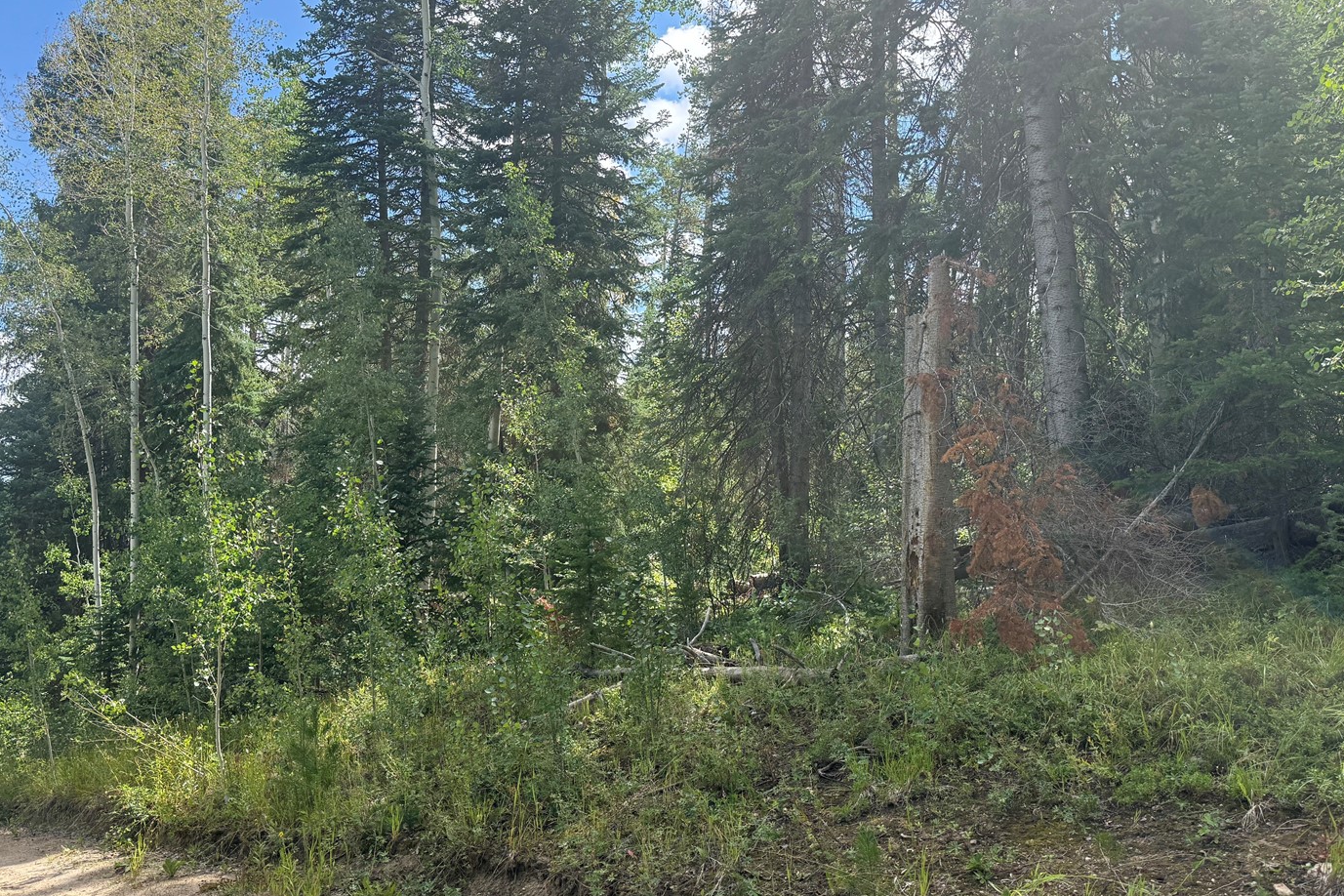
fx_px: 1083
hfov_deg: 63.7
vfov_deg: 45.0
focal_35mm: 29
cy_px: 459
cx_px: 670
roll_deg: +0.5
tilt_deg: +9.0
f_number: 1.78
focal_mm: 6.76
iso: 100
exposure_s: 1/1653
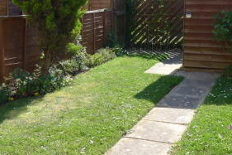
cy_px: 56
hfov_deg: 35.7
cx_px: 118
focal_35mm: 56
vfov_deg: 24.1
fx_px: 361
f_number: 2.8
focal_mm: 5.1
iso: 80
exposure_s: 1/500
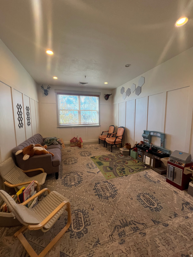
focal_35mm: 13
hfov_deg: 89.9
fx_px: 97
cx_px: 96
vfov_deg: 106.2
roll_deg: +0.9
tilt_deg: -6.4
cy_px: 128
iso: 125
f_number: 1.8
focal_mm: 1.57
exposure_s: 1/120
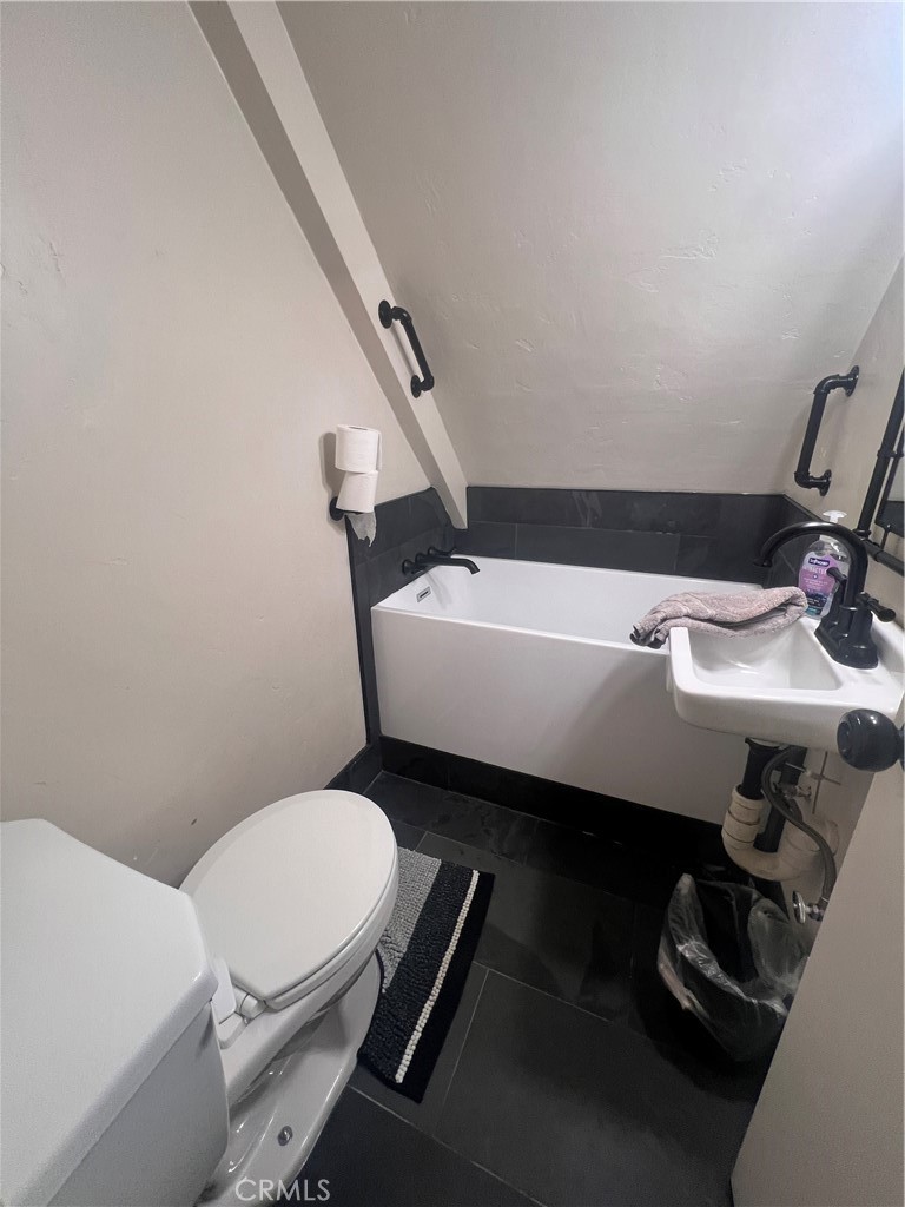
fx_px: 453
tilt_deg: -21.0
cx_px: 452
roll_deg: +1.8
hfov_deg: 89.9
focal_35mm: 13
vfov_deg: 106.2
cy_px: 604
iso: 160
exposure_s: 1/60
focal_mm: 1.57
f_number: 1.8
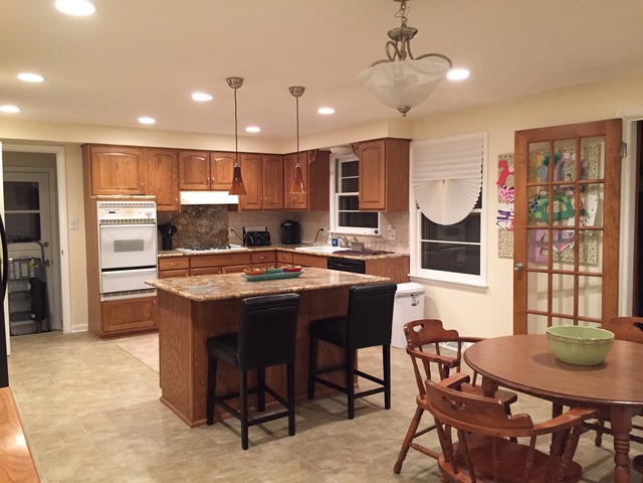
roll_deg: +0.1
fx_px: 539
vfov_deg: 48.2
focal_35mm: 29
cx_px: 322
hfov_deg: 61.7
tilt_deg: -4.3
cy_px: 242
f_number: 2.2
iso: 250
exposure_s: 1/30
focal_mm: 4.15
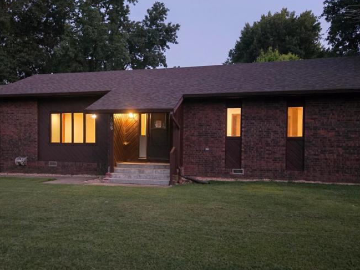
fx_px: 354
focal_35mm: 34
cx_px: 141
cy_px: 150
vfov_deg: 41.7
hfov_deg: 53.5
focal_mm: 5.4
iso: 1600
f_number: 1.8
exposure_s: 1/30
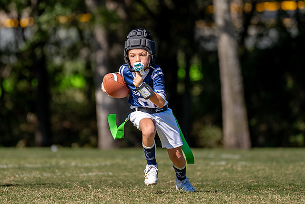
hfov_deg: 4.1
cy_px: 79
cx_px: 141
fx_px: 4290
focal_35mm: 506
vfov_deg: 2.7
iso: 160
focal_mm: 200
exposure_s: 1/3200
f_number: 2.8
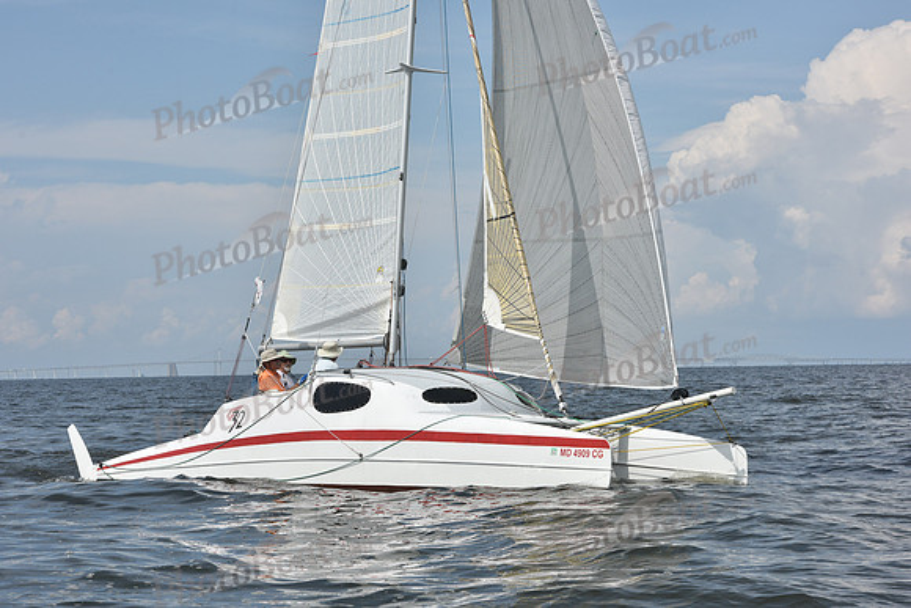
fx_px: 2278
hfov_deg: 22.6
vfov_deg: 15.2
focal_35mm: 90
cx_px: 456
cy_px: 304
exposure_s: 1/1250
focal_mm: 90
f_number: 11
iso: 320
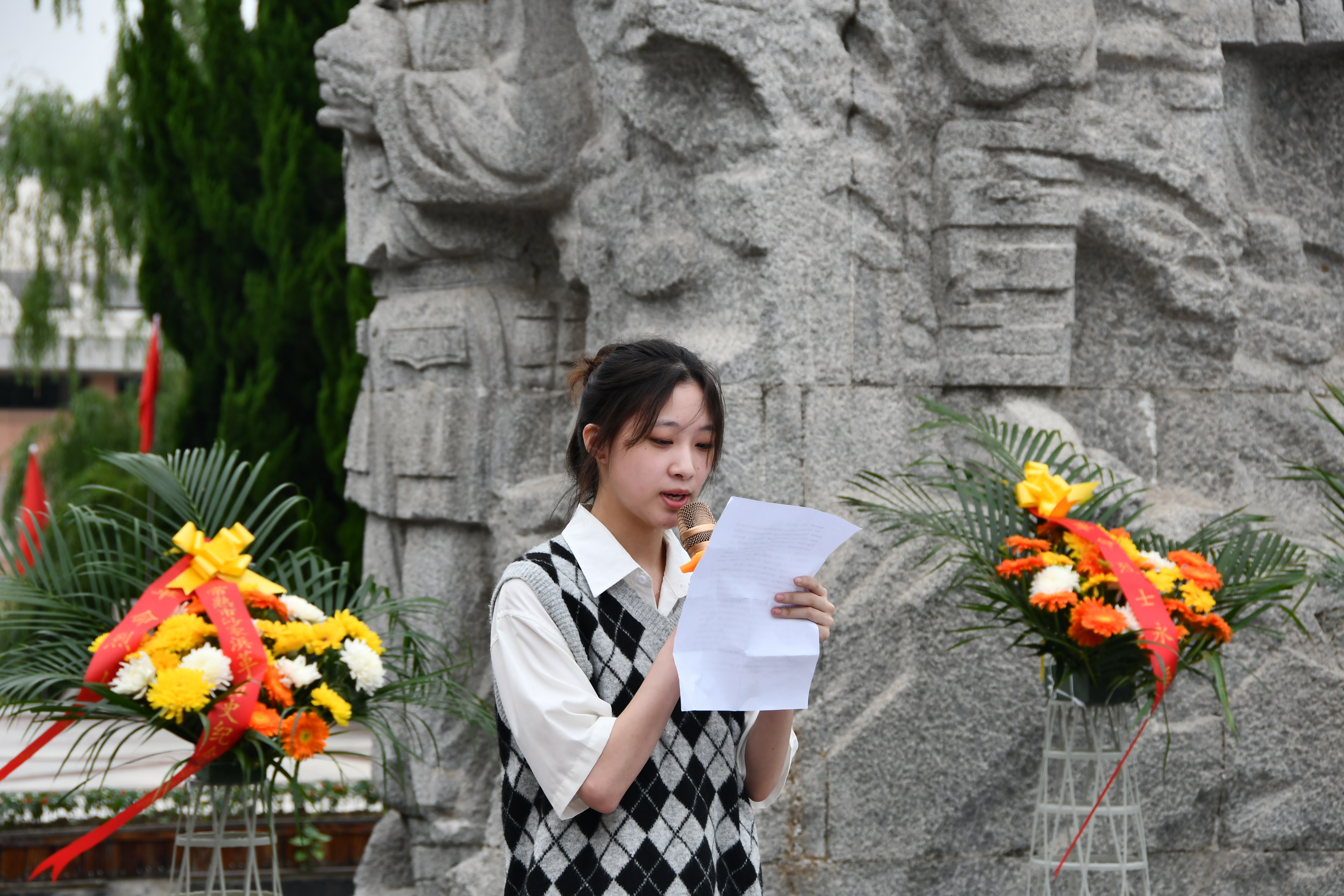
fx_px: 4592
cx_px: 672
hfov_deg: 16.7
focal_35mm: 123
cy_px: 448
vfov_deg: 11.1
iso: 200
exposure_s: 1/250
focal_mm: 82
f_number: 7.1
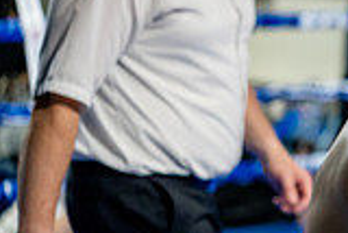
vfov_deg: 7.6
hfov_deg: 10.7
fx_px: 1751
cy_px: 112
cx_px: 607
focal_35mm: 181
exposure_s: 1/1000
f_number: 2
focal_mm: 50
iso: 4000
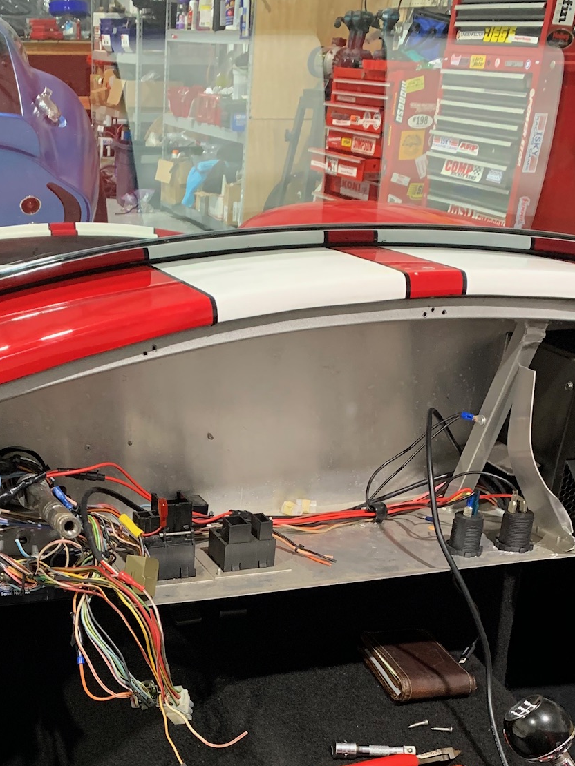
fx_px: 1063
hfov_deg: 29.6
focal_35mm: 48
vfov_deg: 37.3
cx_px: 124
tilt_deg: -28.9
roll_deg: +0.2
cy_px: 674
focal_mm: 4.25
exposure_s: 1/60
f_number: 1.8
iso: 320
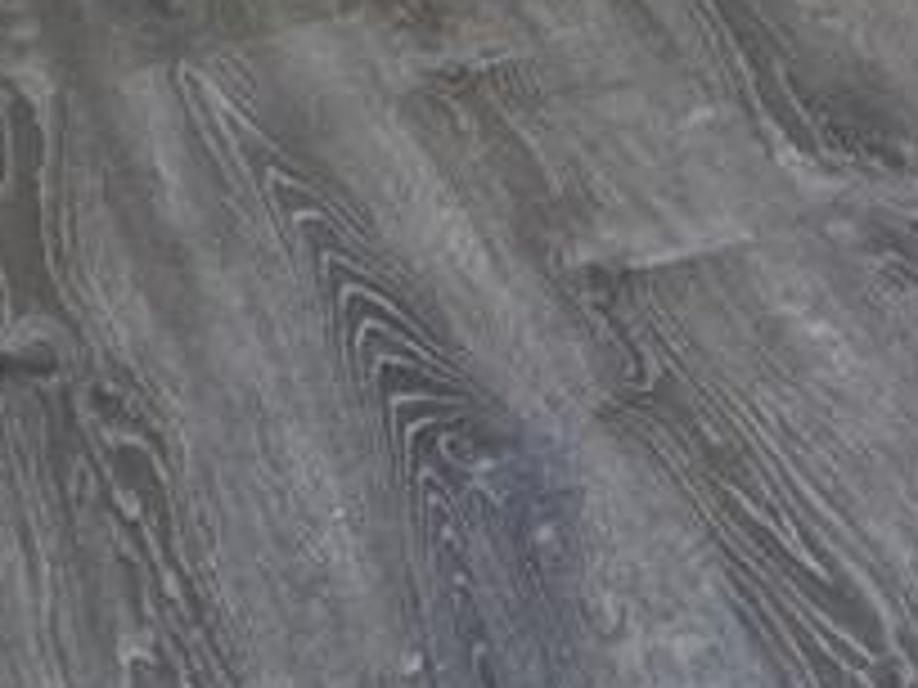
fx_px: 2917
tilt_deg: -1.3
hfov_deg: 16.3
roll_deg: +0.4
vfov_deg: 10.0
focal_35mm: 110
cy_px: -1380
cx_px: 1372
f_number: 2.2
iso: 80
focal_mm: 2.22
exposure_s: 1/120
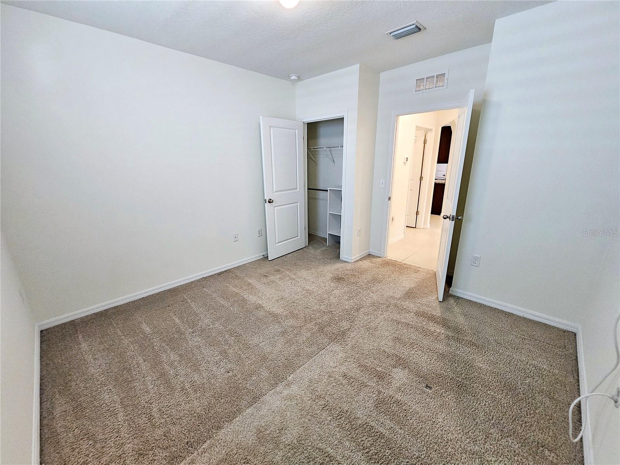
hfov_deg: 106.2
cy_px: 232
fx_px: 233
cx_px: 310
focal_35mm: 13
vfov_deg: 89.9
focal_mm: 2.2
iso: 250
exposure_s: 1/60.2
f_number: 2.2
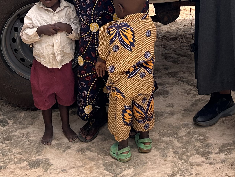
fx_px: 557
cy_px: -69
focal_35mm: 82
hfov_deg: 23.8
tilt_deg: -8.8
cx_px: 137
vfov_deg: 16.7
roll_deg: +1.8
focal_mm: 5.7
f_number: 1.5
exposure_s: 1/1838
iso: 50
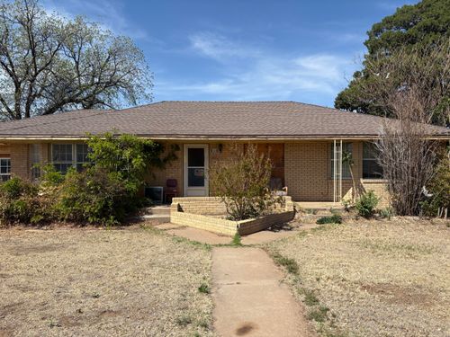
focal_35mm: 26
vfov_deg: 53.1
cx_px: 225
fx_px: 338
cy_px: 168
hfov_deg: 67.3
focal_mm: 5.96
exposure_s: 1/4329
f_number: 1.6
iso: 50
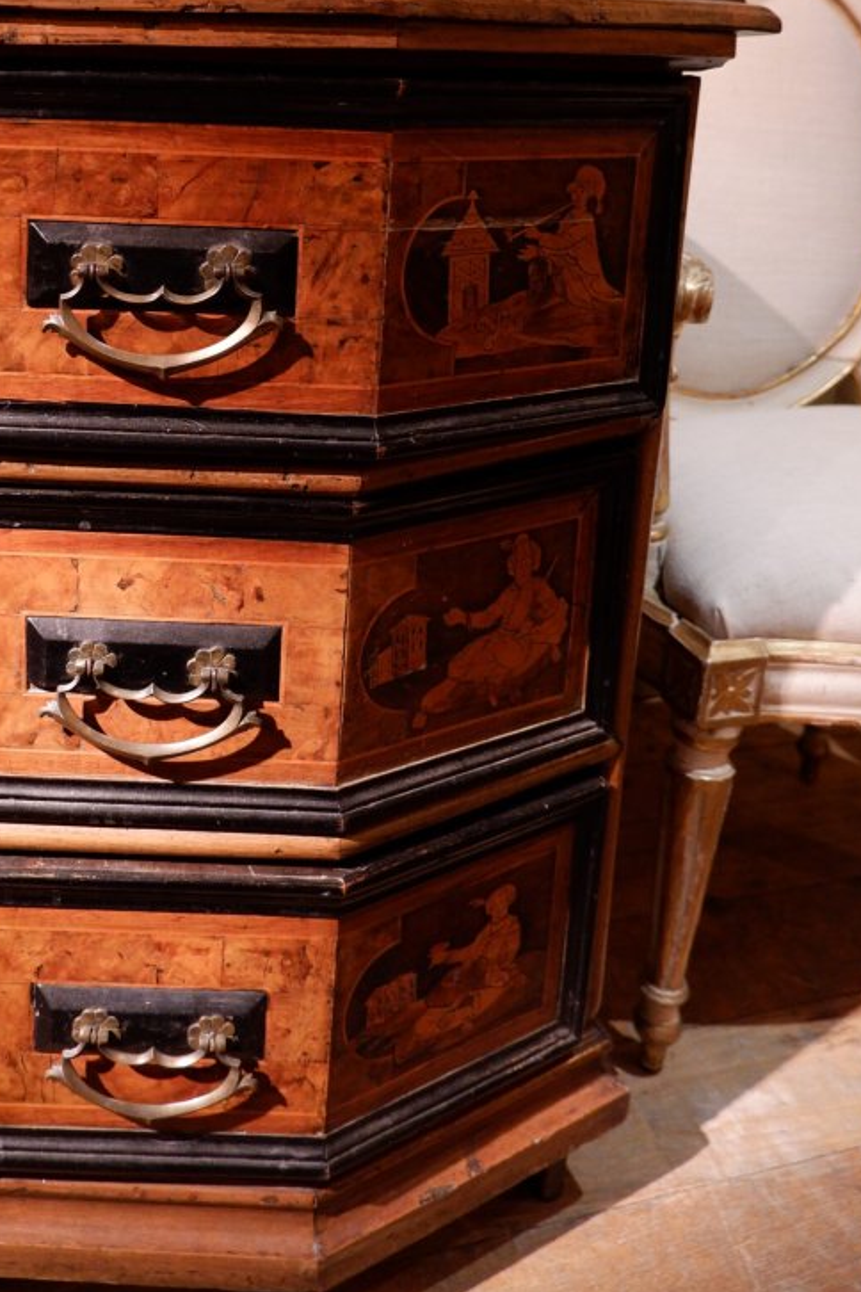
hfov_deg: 34.6
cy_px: 347
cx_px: 256
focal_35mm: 38
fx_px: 1363
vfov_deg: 49.0
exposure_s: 1/25
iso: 1600
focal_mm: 15
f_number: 3.5
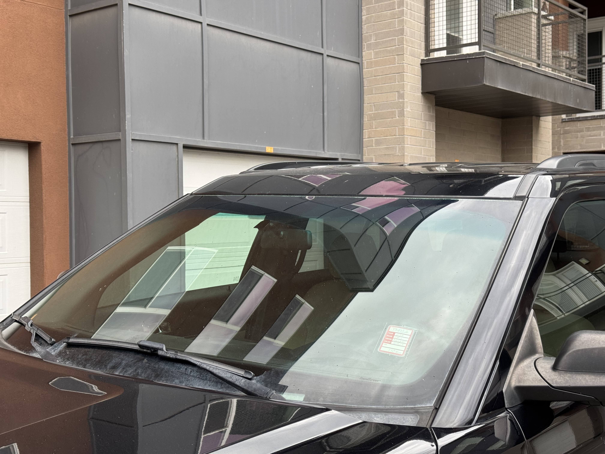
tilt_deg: -0.7
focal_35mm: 48
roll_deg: +0.4
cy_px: 227
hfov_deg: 39.7
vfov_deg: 30.3
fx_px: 839
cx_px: 302
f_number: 1.78
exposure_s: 1/593
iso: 64
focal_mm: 6.76
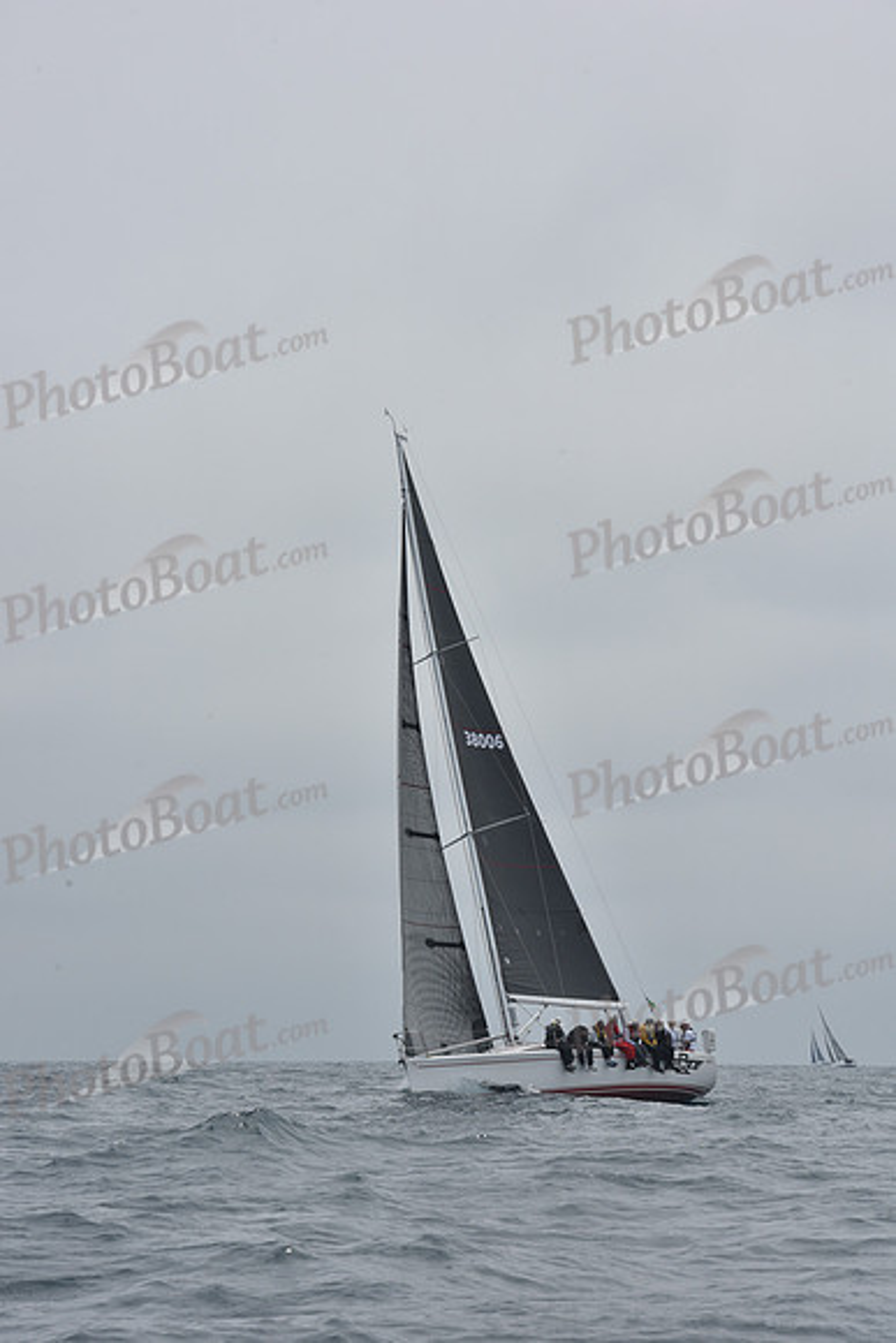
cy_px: 672
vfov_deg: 16.4
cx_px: 448
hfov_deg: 11.0
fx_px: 4664
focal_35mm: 125
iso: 250
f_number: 13
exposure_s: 1/800
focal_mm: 125
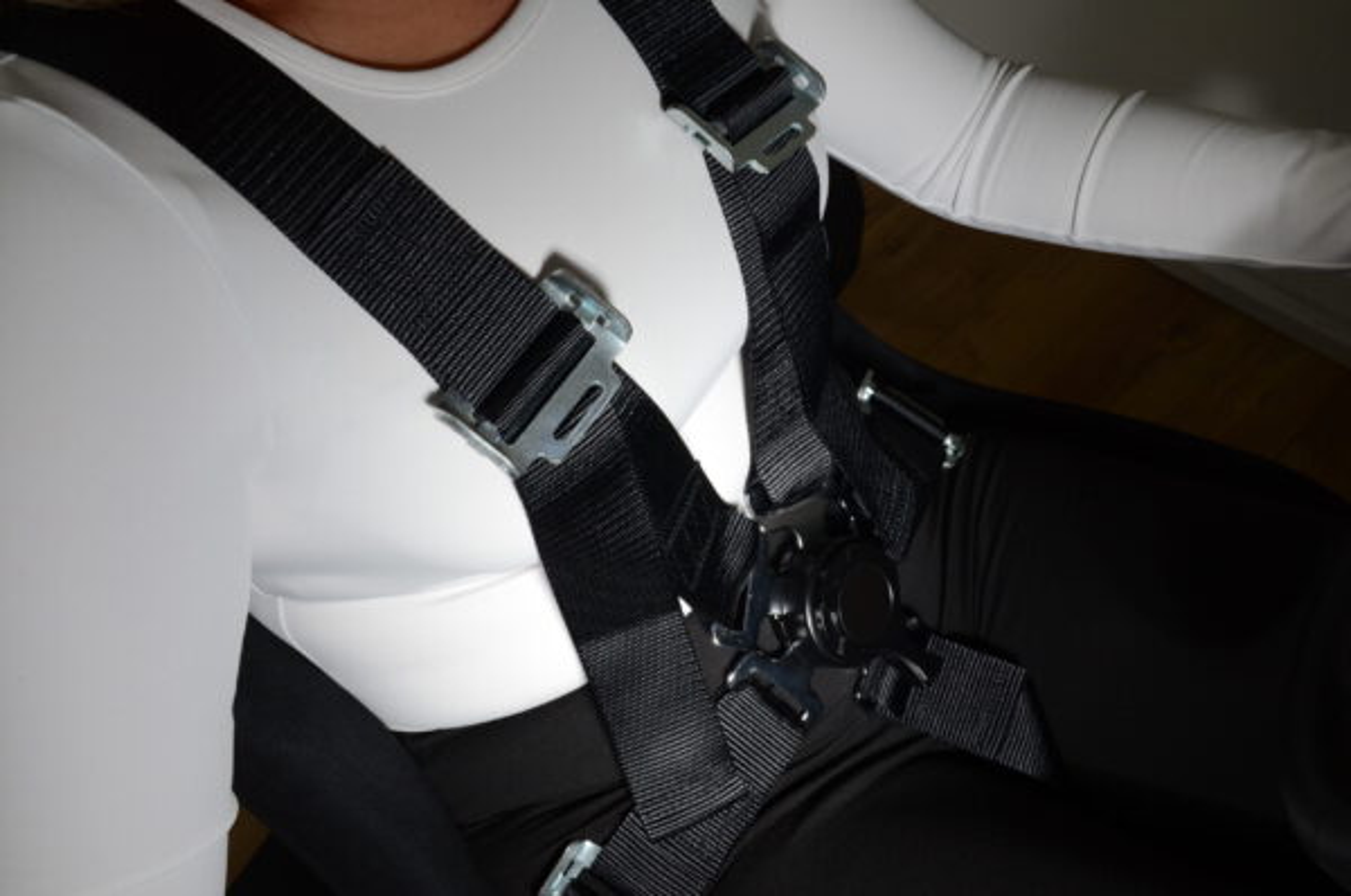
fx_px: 1405
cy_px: 448
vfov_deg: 35.4
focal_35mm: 38
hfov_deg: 51.4
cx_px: 676
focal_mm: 25
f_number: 13
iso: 400
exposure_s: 1/40
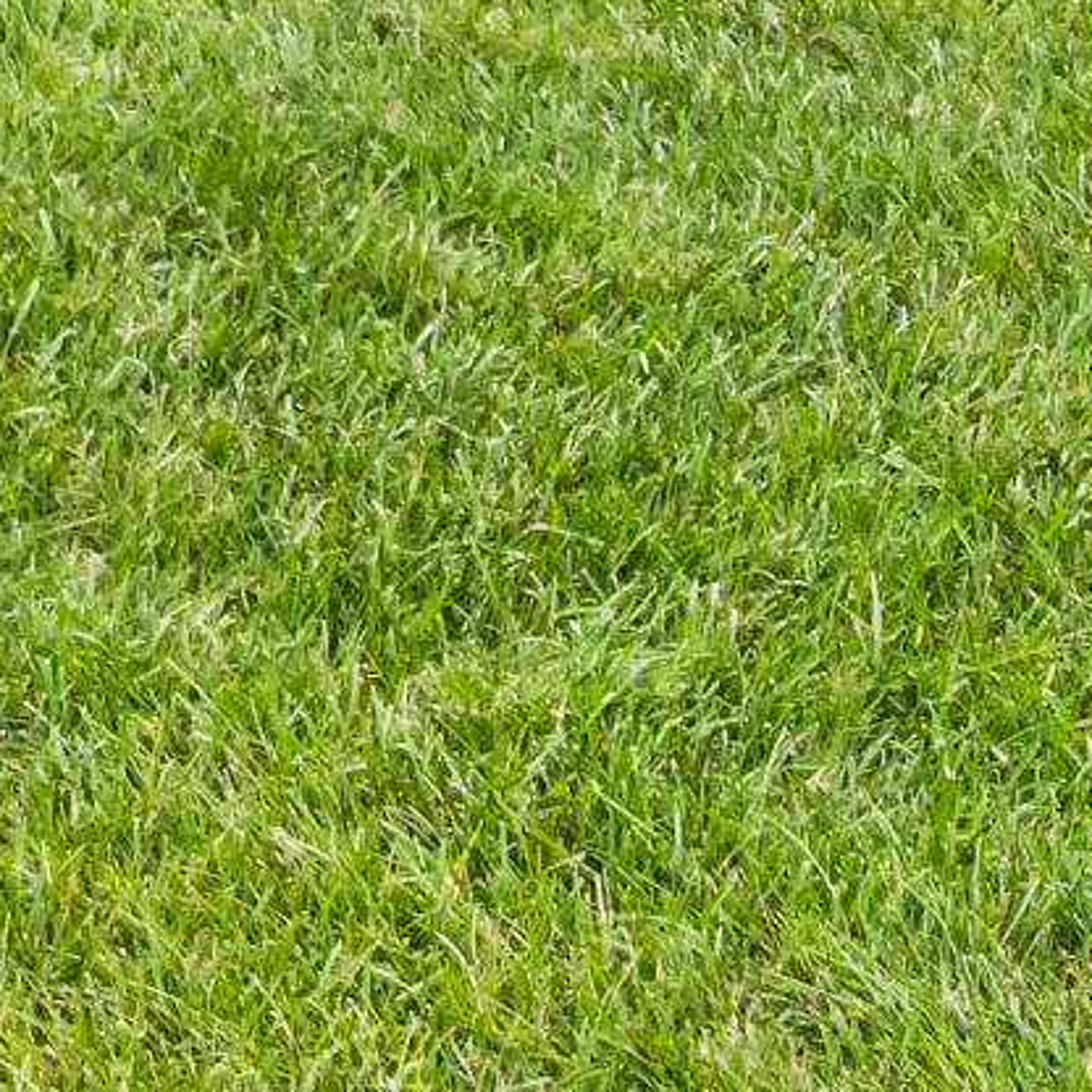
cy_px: -1570
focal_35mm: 153
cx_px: -772
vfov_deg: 9.9
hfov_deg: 10.8
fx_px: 5461
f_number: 2.8
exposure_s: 1/5000
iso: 300
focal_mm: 12.29
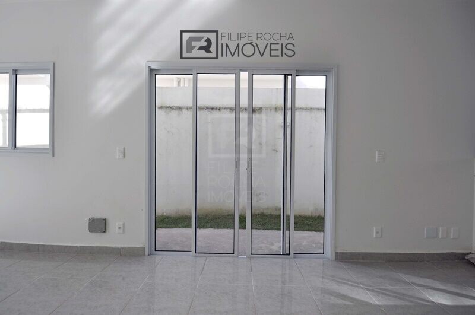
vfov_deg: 77.2
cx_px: 238
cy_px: 158
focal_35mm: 15
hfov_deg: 100.5
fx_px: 198
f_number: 5.6
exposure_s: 1/125
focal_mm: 10
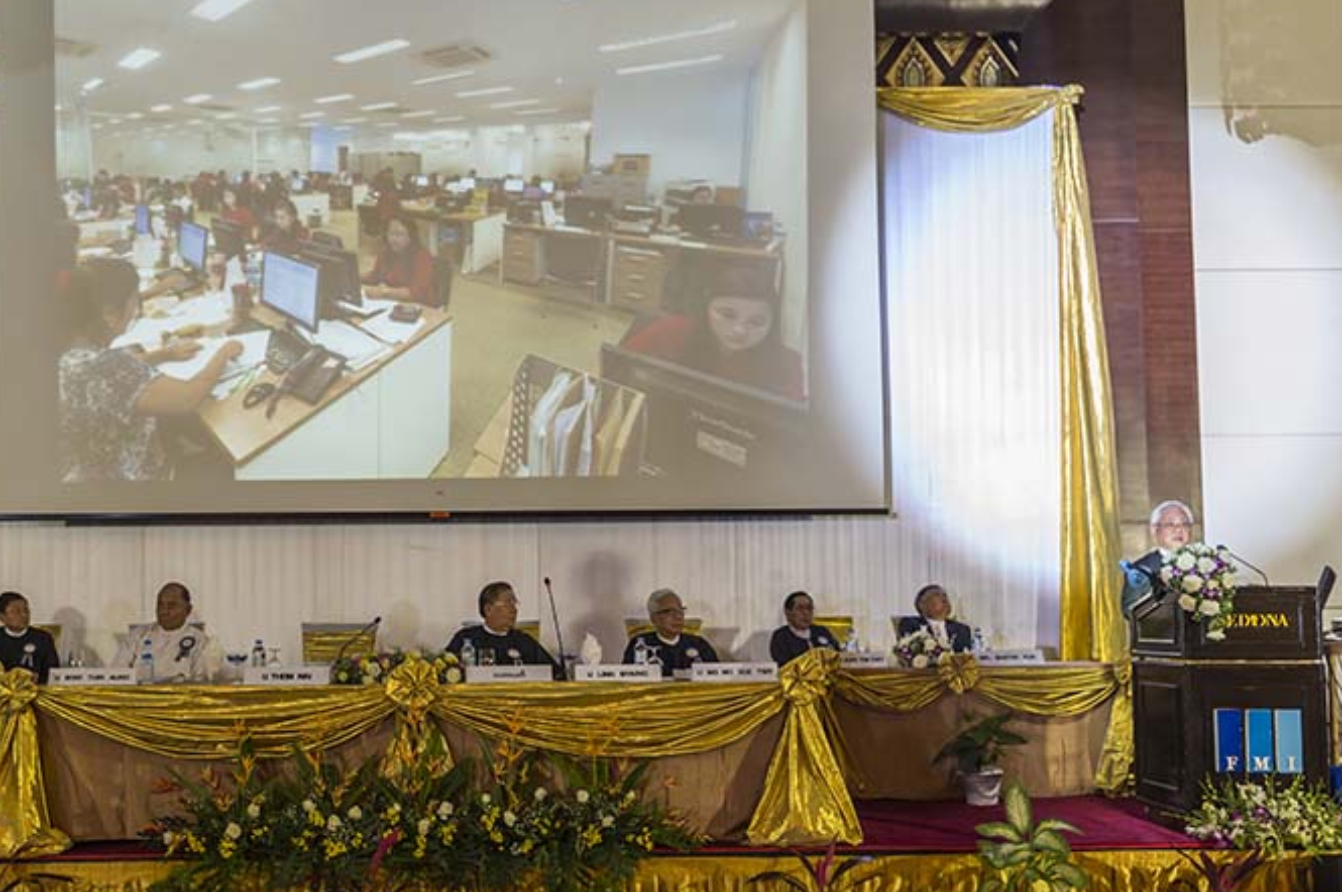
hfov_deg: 48.8
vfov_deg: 34.0
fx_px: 1452
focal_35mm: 39
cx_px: 458
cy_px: 528
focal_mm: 27
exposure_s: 1/40
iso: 800
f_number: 2.8
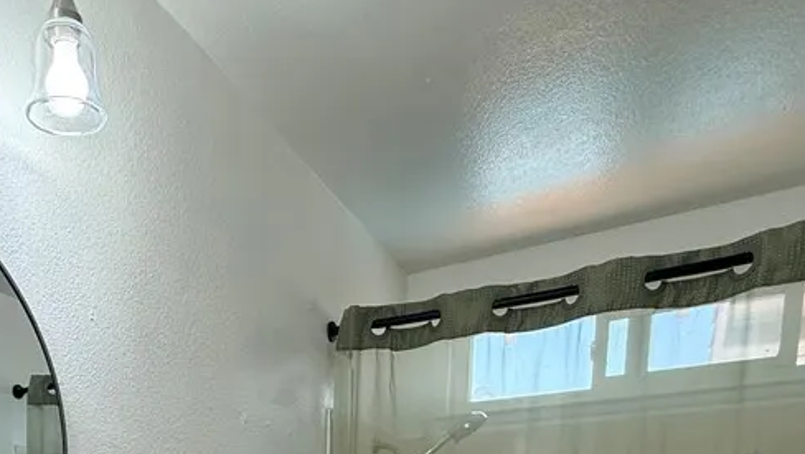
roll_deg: -0.8
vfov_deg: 28.5
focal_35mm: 32
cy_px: 621
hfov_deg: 56.6
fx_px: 683
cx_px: 162
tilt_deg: -6.9
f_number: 2.2
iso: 160
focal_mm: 2.22
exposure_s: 1/120
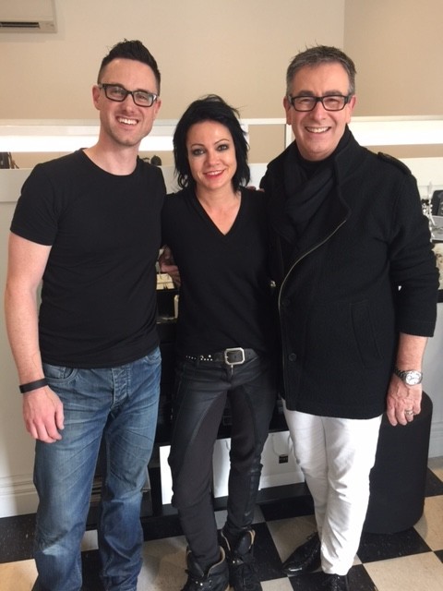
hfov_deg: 48.2
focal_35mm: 29
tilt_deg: -14.7
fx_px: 495
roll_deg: +1.3
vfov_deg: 61.7
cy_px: 296
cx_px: 222
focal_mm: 4.15
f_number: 2.2
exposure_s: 1/15
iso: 32
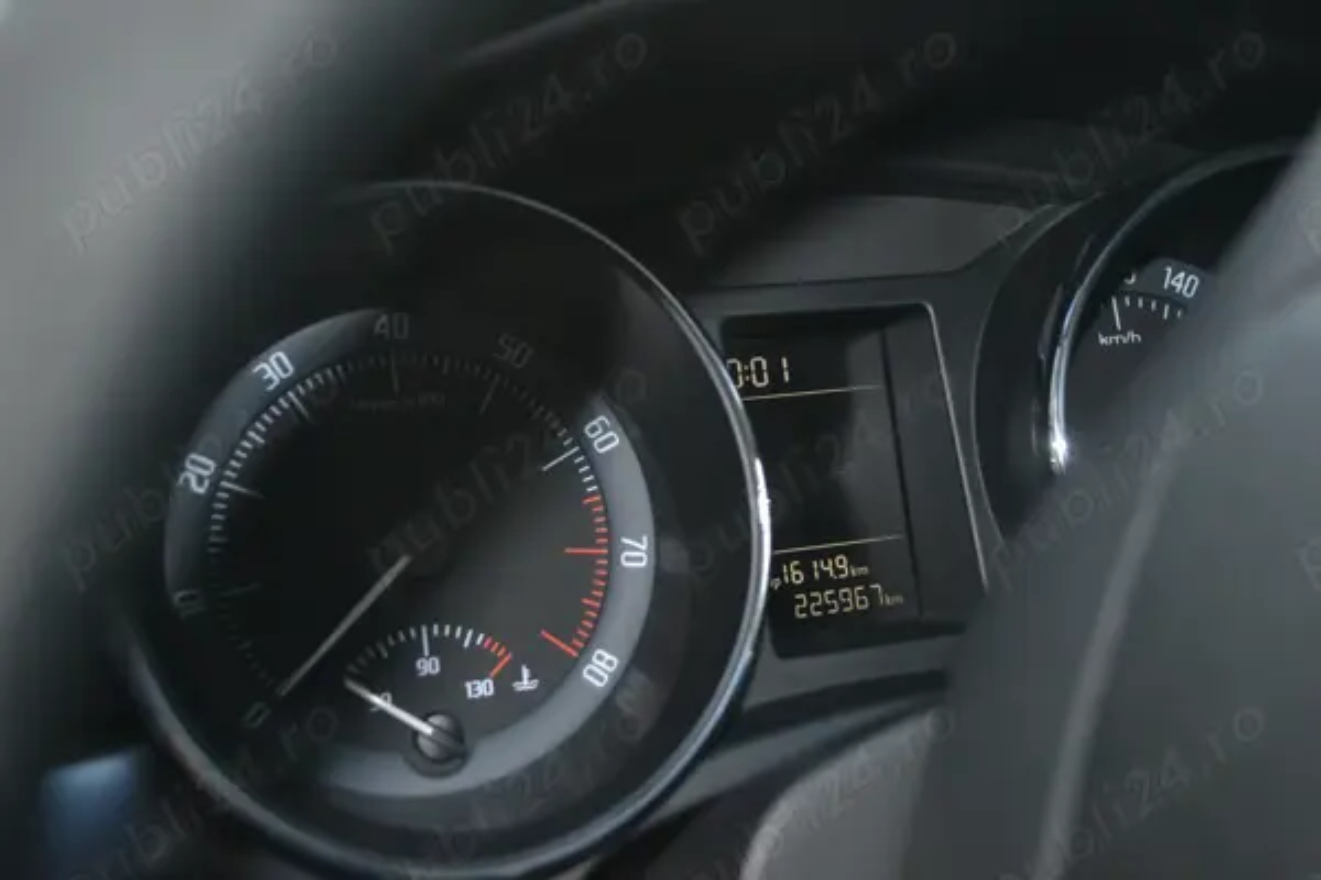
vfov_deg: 34.2
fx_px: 1431
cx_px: 660
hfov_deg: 49.6
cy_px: 440
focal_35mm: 39
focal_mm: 26
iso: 720
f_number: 4.2
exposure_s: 1/60
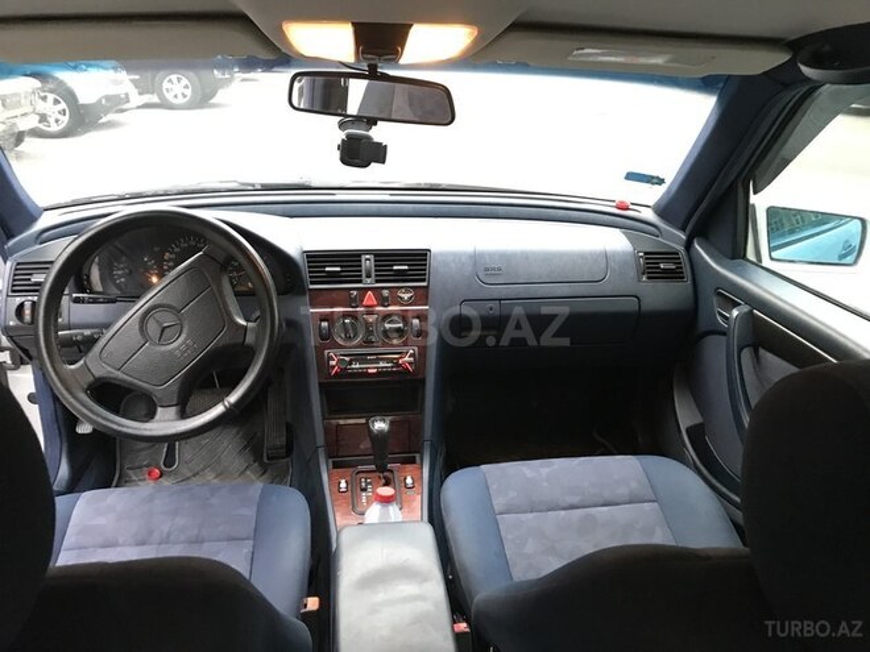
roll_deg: -3.2
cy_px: 326
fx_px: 704
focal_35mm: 28
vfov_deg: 49.7
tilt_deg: -20.9
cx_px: 435
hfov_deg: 63.4
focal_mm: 3.99
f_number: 1.8
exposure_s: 1/11
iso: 100
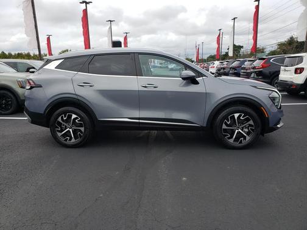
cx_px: 154
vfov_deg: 53.1
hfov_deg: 67.3
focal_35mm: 26
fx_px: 231
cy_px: 115
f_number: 2.4
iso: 50
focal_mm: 4.3
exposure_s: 1/522
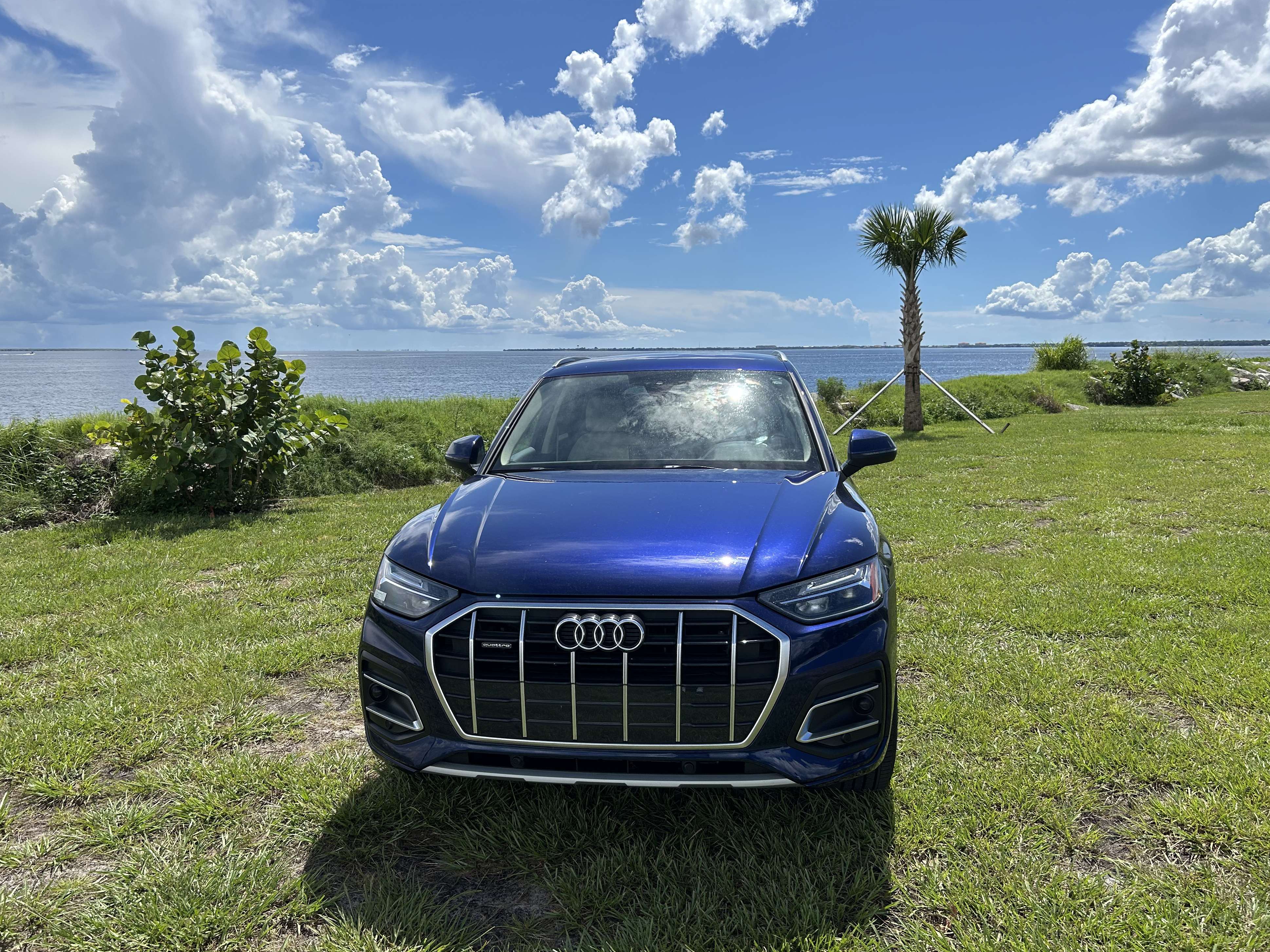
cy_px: 493
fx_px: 991
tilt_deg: -8.9
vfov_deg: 51.3
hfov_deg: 65.3
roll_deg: -0.1
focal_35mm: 27
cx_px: 623
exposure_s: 1/6993
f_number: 1.5
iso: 50
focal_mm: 5.7
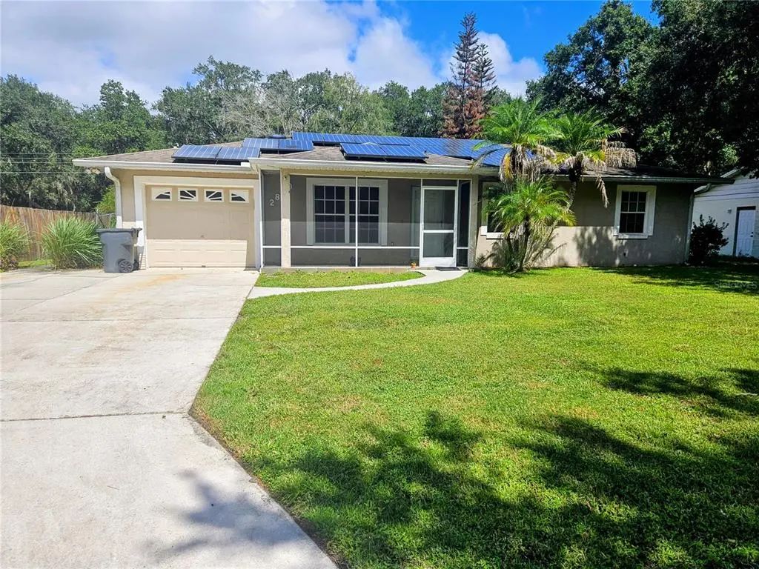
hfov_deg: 73.9
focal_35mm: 23
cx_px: 380
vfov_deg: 58.9
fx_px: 504
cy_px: 284
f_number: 1.8
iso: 25
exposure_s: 1/3264
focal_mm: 5.4
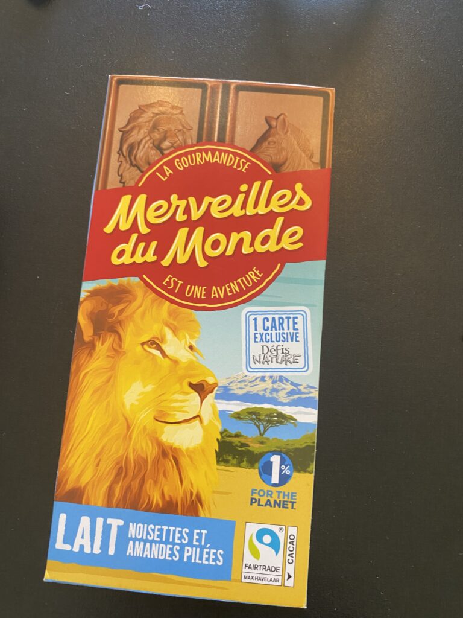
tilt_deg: -81.6
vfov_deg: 67.3
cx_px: 232
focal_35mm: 26
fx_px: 464
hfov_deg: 53.1
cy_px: 309
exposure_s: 1/50
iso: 125
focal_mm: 4.25
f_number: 1.8
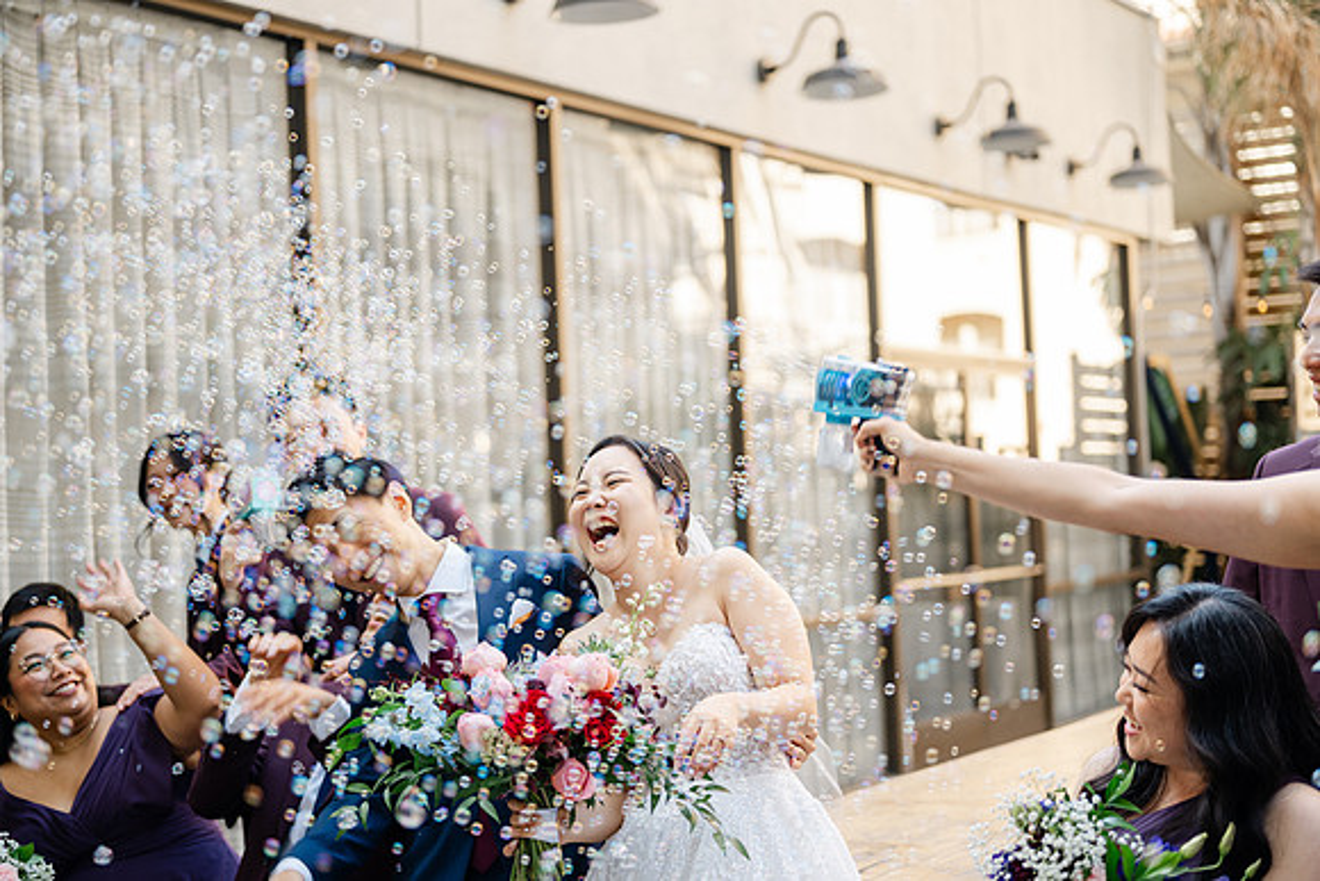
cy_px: 440
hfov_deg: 39.6
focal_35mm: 50
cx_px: 660
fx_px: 1834
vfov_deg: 27.0
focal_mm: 50
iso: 80
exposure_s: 1/125
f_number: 2
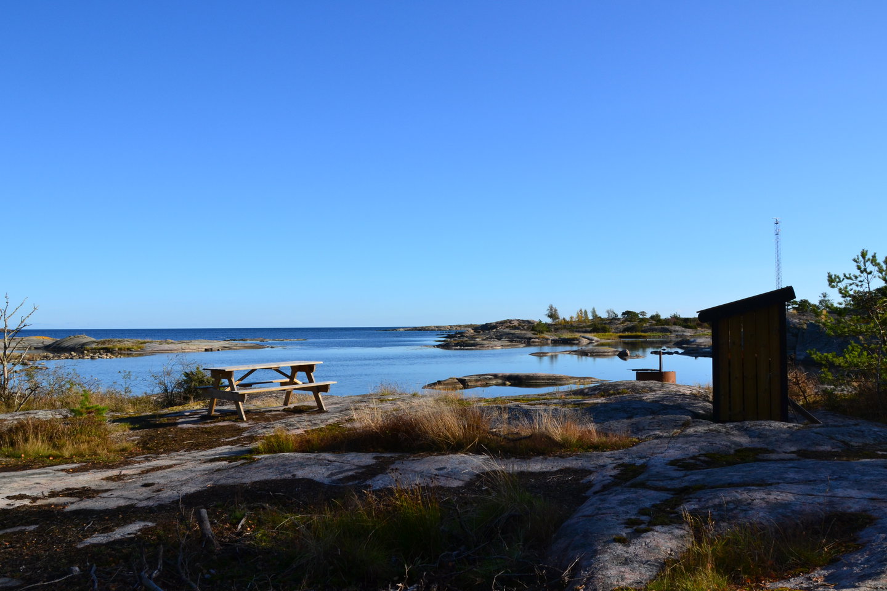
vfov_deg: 47.9
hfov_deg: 67.4
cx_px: 444
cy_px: 296
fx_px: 665
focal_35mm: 27
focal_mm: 18
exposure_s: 1/400
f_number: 11
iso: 400
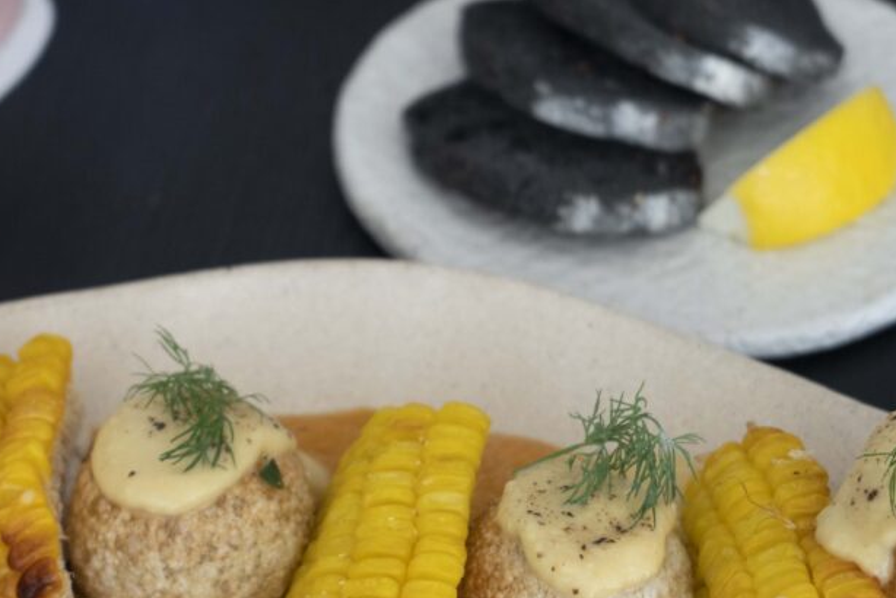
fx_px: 2490
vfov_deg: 13.7
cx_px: 420
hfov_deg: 20.4
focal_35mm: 100
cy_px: 352
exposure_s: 1/160
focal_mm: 60
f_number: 5.6
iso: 1250
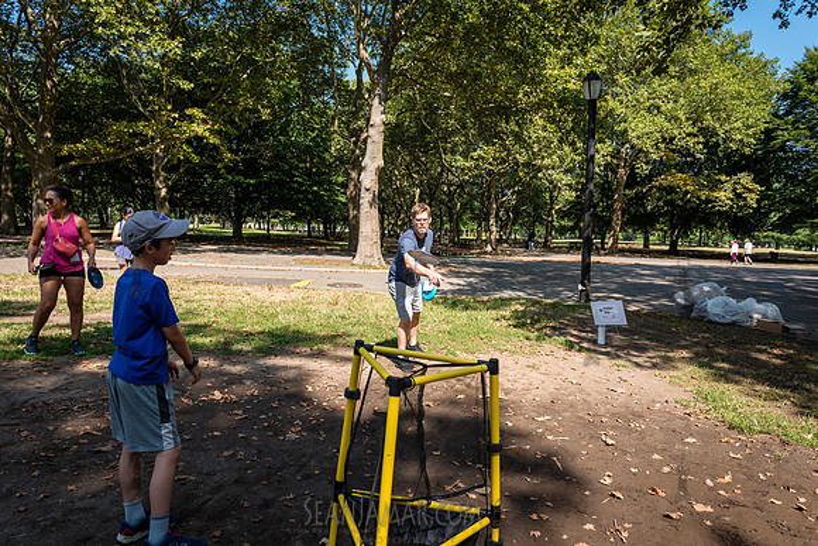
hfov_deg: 73.7
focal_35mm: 24
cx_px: 409
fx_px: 545
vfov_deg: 53.2
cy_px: 273
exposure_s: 1/1000
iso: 400
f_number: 5
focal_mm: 24
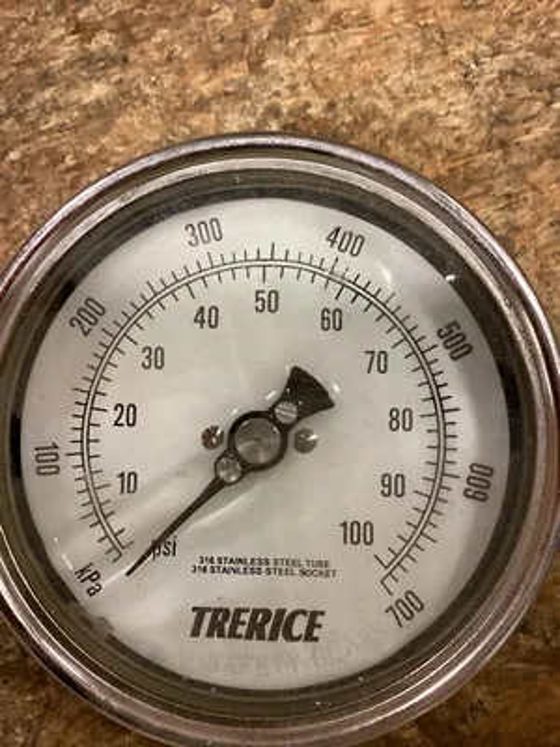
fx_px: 669
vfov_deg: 58.4
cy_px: 374
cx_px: 280
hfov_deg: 45.4
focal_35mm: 31
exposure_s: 1/40
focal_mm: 3.3
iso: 400
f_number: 2.4
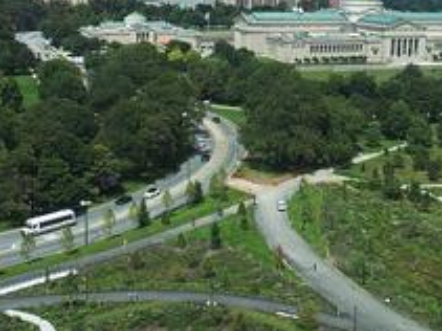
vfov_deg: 26.4
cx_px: 279
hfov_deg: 36.0
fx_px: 676
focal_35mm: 53
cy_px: 23
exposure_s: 1/800
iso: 100
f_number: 4
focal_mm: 6
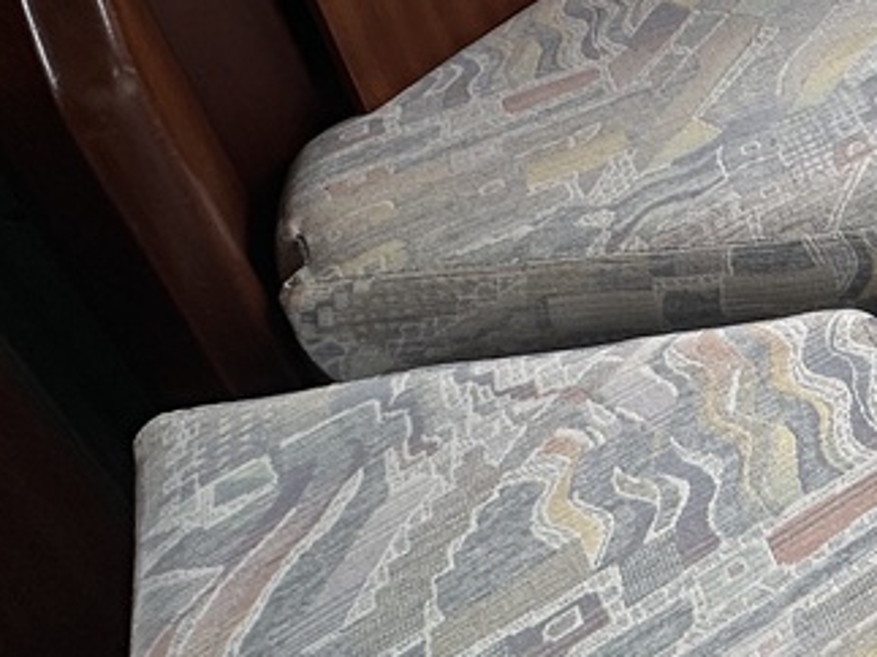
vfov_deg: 24.0
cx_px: 1336
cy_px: -236
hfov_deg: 26.2
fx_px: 1317
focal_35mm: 52
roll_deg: +3.3
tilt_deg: -26.3
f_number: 2.2
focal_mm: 2.22
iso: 40
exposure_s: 1/104
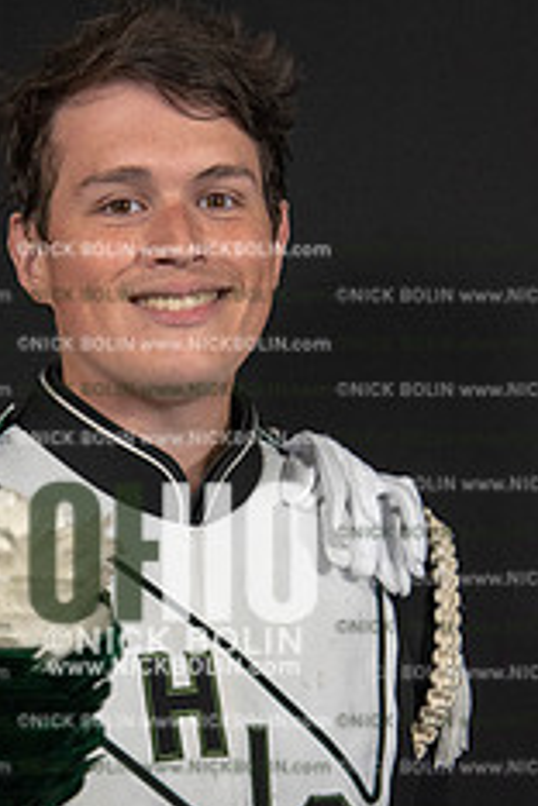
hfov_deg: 18.6
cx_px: 172
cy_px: 579
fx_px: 1636
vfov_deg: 27.4
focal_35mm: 73
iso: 2000
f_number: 5.6
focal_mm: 38
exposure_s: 1/640
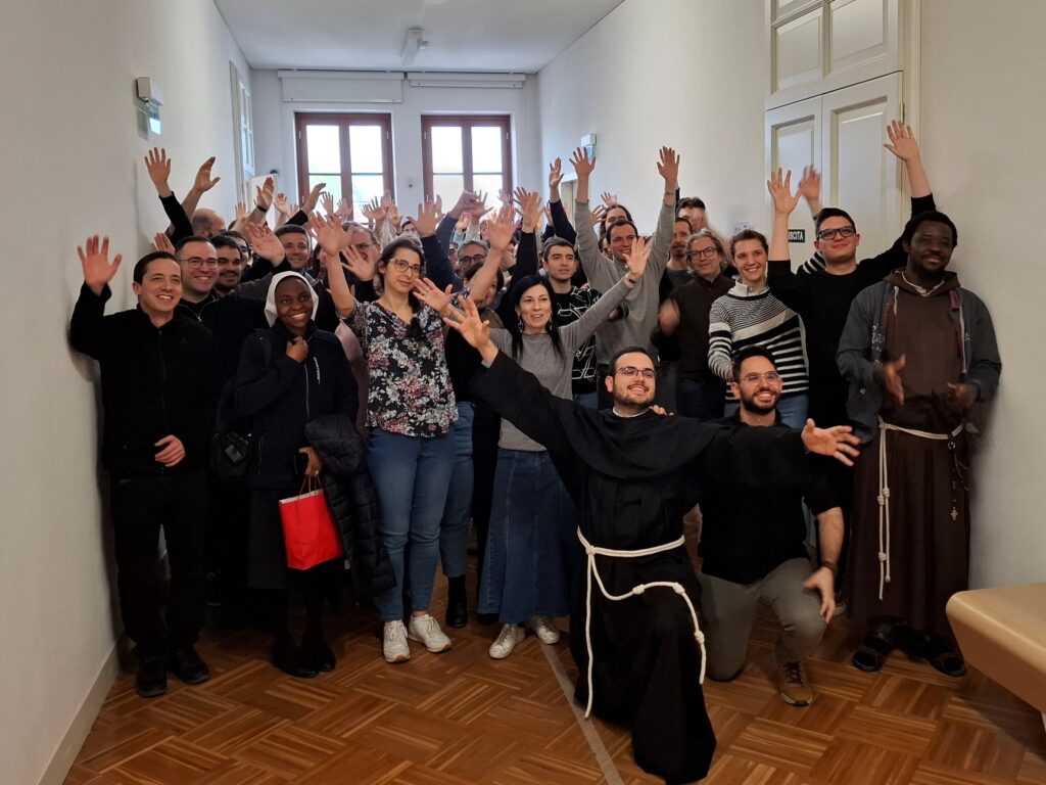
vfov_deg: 58.9
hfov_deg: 73.9
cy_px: 392
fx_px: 695
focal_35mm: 23
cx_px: 523
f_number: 1.8
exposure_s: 1/50
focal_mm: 5.54
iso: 200
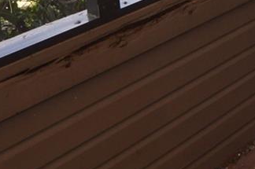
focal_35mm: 89
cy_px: -82
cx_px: 311
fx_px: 629
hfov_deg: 21.2
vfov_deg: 14.3
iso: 280
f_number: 5.6
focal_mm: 12
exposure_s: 1/125
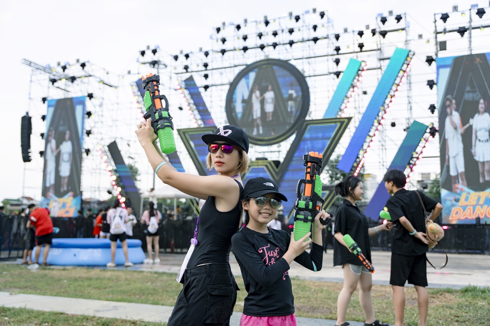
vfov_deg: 35.9
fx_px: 504
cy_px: 163
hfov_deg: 51.9
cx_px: 245
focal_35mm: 37
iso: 320
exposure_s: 1/640
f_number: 2.8
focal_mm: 37
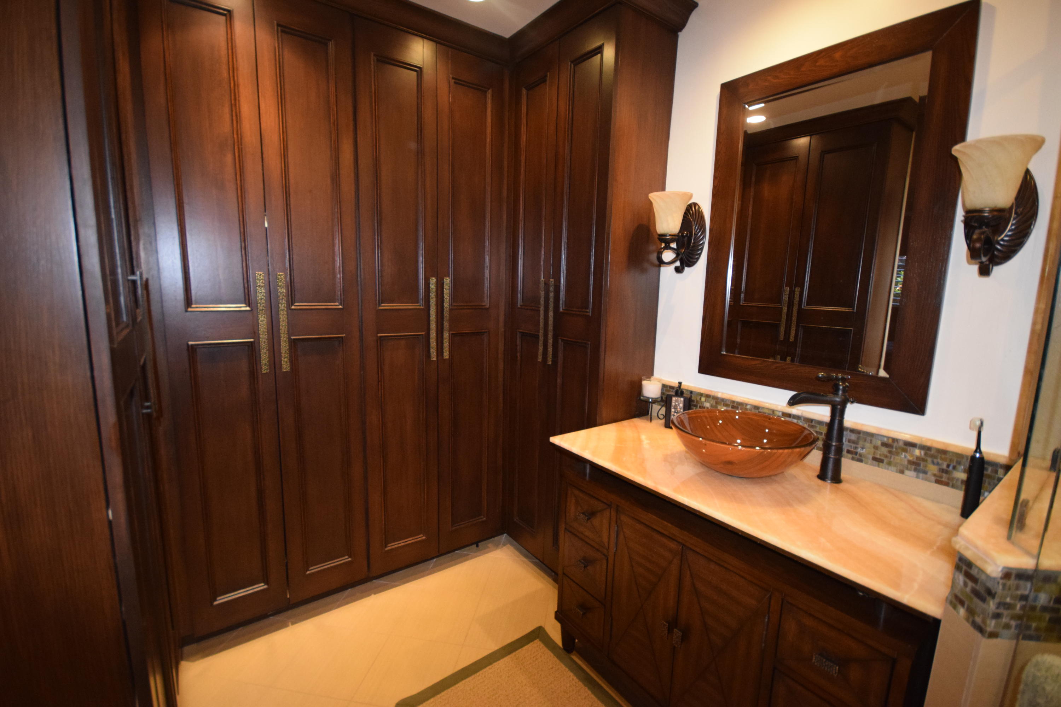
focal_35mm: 15
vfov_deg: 77.3
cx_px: 530
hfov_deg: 100.4
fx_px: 442
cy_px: 354
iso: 2200
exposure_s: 1/60
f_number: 4
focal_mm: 10
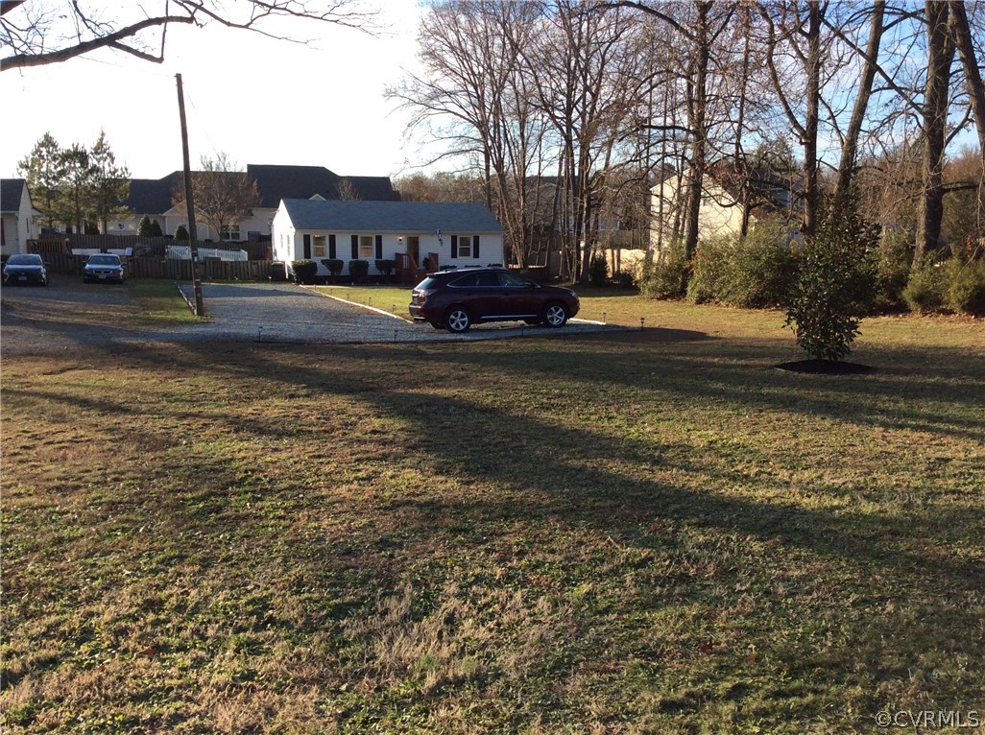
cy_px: 368
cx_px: 492
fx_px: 909
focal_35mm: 32
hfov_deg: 56.9
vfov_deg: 44.0
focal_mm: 3.3
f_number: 2.4
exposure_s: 1/566
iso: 32
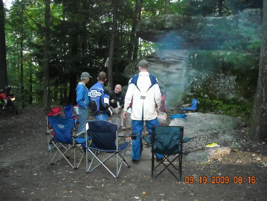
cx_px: 134
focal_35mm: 35
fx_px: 270
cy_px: 100
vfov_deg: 40.7
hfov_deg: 52.6
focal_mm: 5.7
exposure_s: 1/60
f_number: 2.8
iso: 766
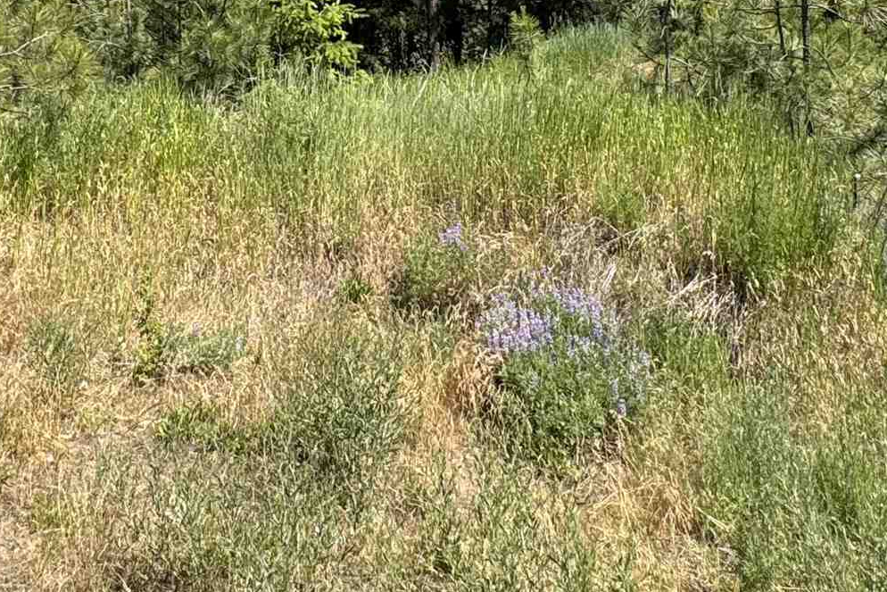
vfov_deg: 25.7
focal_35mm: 45
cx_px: 332
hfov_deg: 43.3
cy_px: -178
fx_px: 1109
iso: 50
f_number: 2.2
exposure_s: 1/771
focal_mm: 2.22
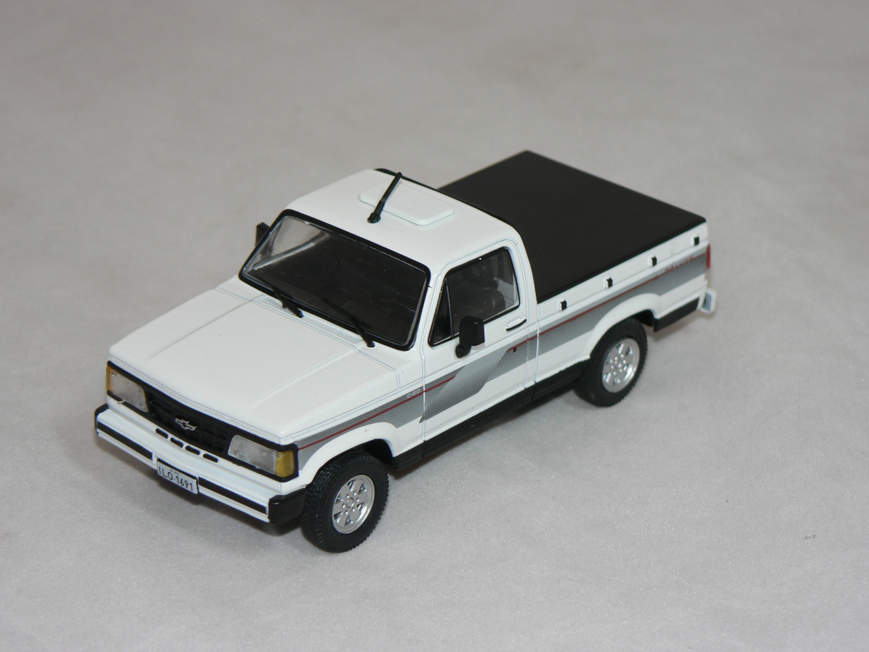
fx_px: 2937
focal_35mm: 117
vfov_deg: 12.7
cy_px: 326
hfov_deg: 16.8
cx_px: 434
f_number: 3.2
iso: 80
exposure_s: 1/60
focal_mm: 19.5
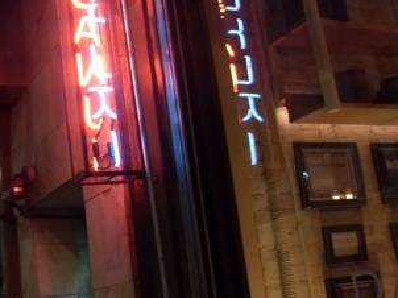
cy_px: 56
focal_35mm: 58
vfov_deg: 24.8
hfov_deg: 32.9
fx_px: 666
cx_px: 128
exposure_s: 1/8
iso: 200
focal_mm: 6.3
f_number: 2.8
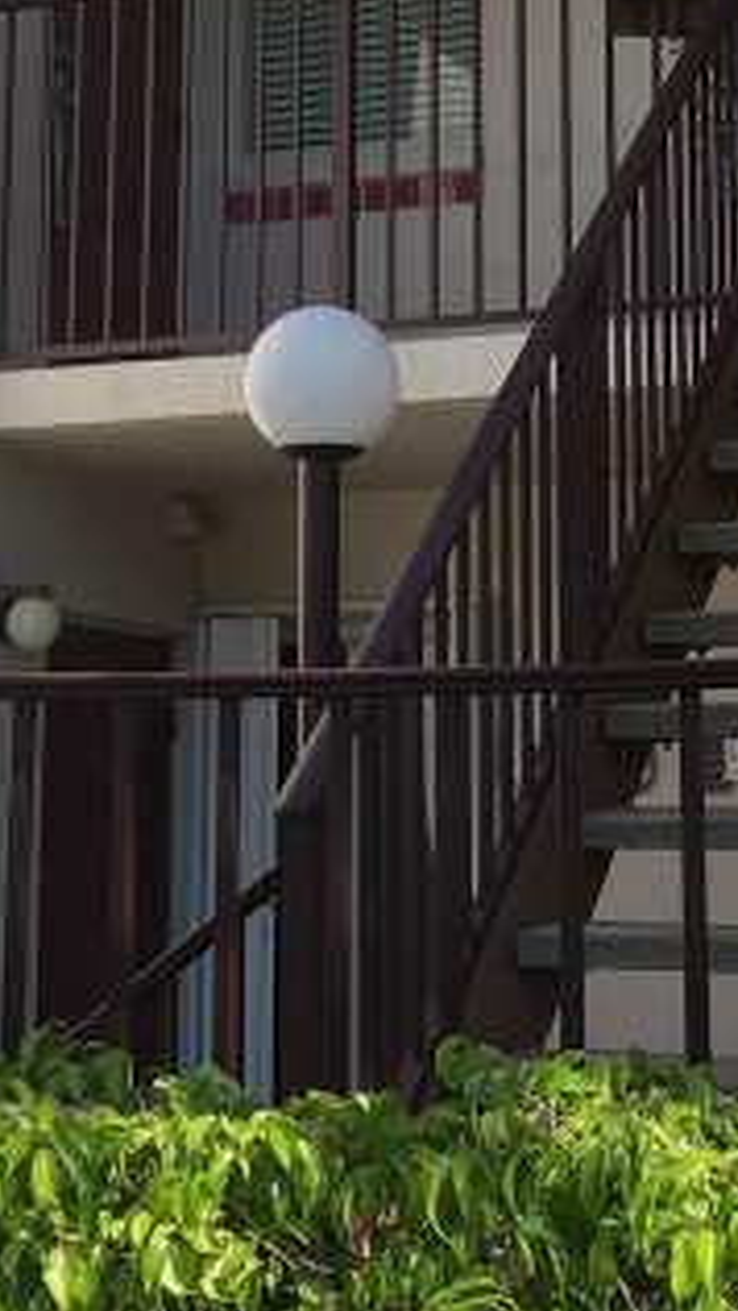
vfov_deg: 26.1
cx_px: 319
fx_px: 2780
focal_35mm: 80
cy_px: 270
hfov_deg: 15.1
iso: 25
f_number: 2.2
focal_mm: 4.15
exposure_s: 1/693
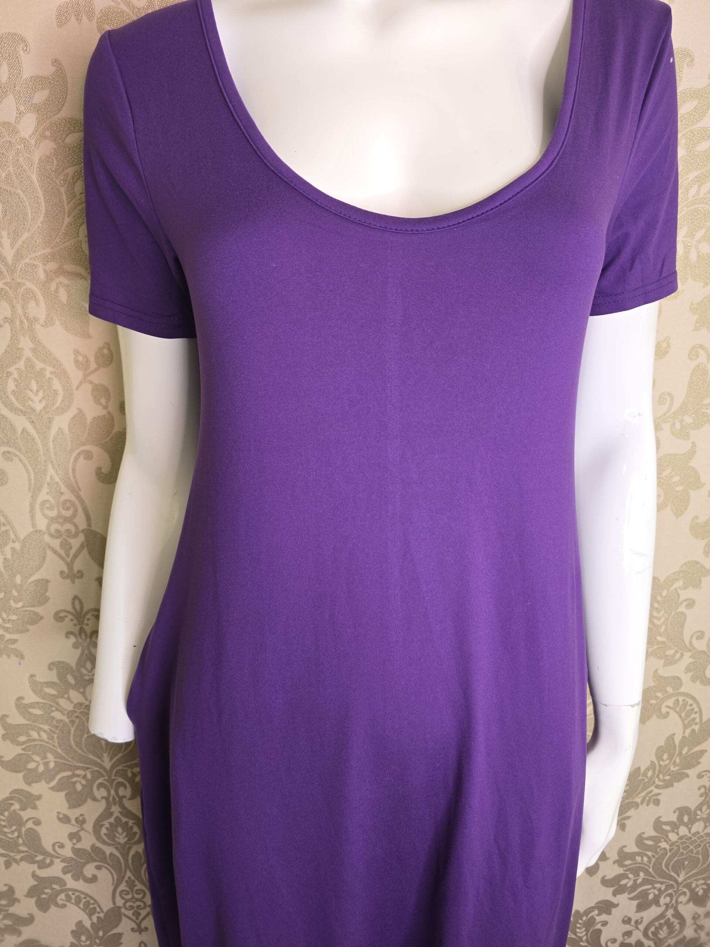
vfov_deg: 73.9
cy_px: 474
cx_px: 355
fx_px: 629
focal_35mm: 23
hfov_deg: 58.9
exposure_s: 1/50
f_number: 1.7
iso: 50
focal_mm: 6.3
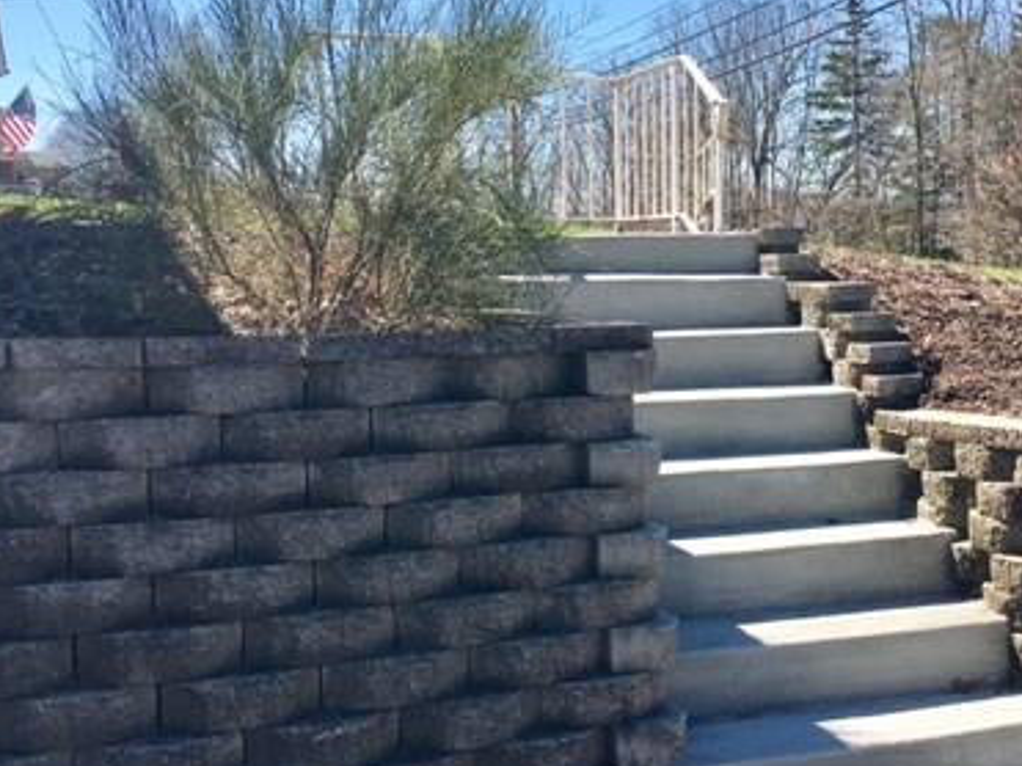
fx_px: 1476
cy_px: 408
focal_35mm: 50
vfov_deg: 29.1
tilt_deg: -3.4
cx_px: 763
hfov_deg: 37.3
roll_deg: +1.2
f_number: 2.2
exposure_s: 1/1083
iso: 25
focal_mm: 4.15
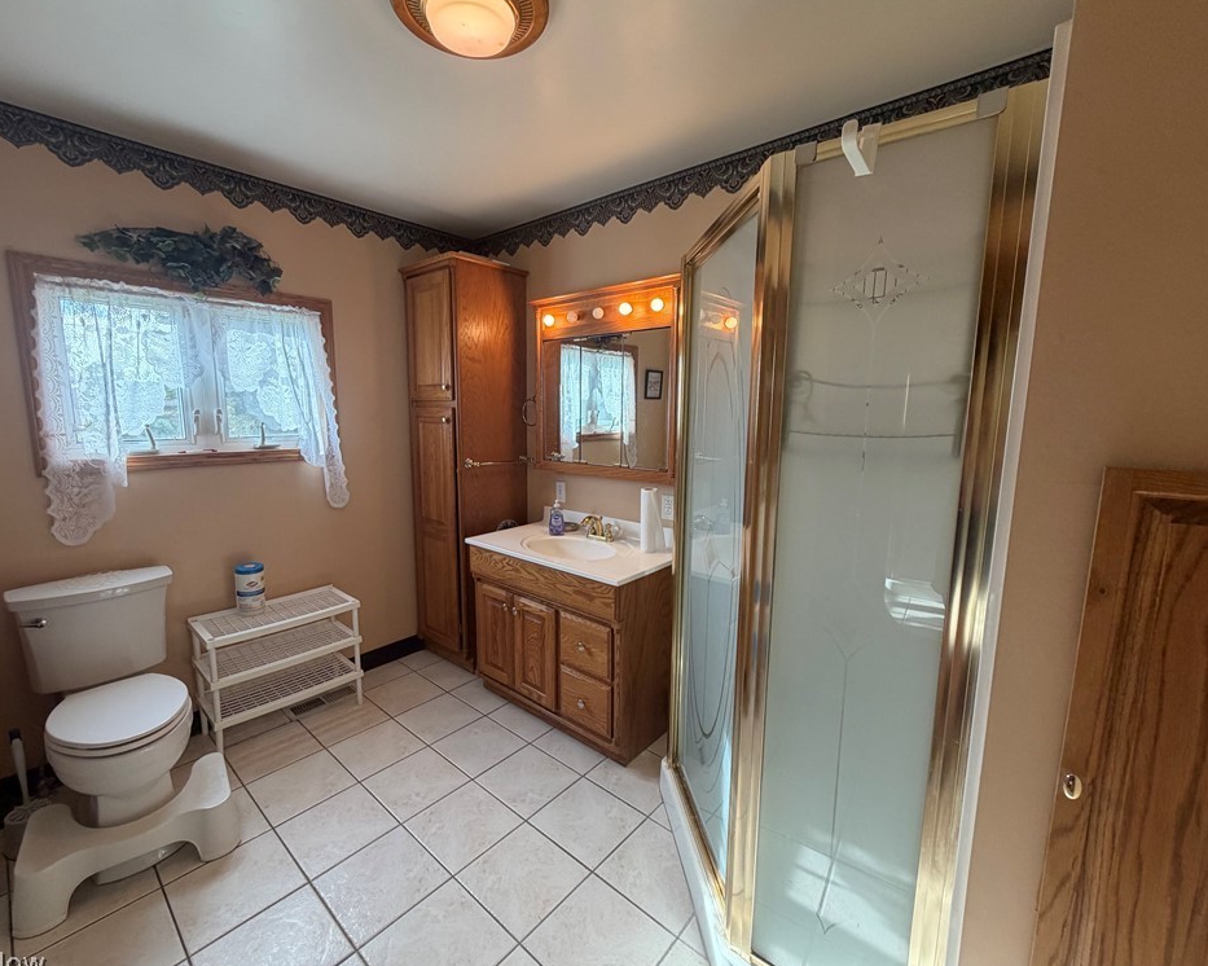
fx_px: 536
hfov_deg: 96.7
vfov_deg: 84.0
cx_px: 574
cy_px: 487
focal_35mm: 15
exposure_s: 1/120
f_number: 2.2
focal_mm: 2.22
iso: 160
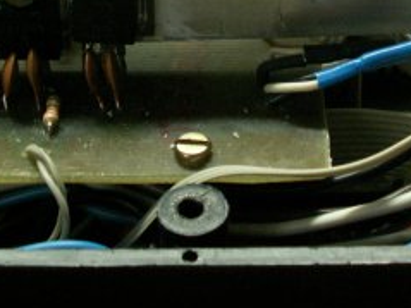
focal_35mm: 88
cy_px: 15
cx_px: 218
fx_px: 1044
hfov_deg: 22.3
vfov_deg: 16.5
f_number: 2.8
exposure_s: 1/25
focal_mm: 5.86
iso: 160
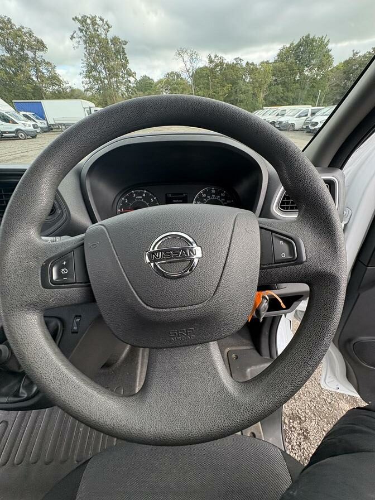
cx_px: 188
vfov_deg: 102.1
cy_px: 250
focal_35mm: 14
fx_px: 202
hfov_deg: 85.7
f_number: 2.2
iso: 100
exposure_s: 1/143
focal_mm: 2.22
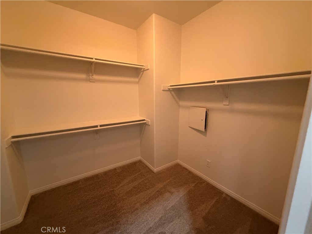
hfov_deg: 102.1
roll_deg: +0.8
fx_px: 126
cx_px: 156
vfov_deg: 85.7
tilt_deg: -9.8
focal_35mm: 14
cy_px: 117
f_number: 2.2
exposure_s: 1/60
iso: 640
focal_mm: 2.22
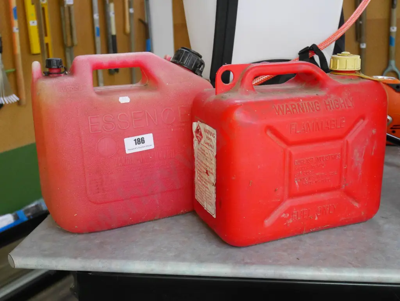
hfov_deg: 42.9
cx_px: 200
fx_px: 509
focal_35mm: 44
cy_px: 150
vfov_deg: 32.9
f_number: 4.8
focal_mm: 22
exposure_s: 1/13
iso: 3200
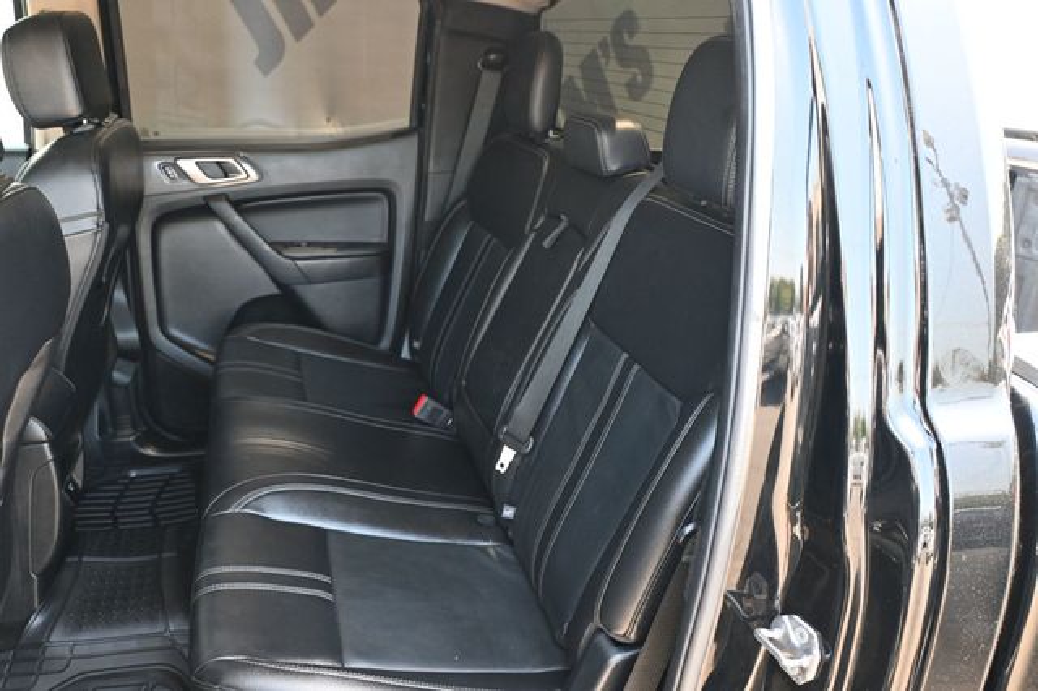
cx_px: 519
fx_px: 843
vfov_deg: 44.6
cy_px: 346
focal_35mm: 29
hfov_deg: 63.2
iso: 1250
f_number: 3.8
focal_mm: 19.5
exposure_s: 1/125
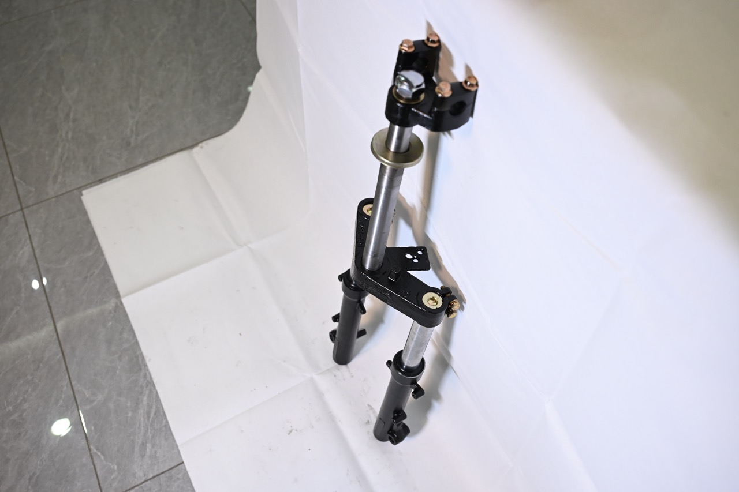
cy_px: 246
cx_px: 370
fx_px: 657
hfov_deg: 58.7
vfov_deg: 41.1
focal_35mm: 32
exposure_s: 1/125
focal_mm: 32
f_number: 4
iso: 1000
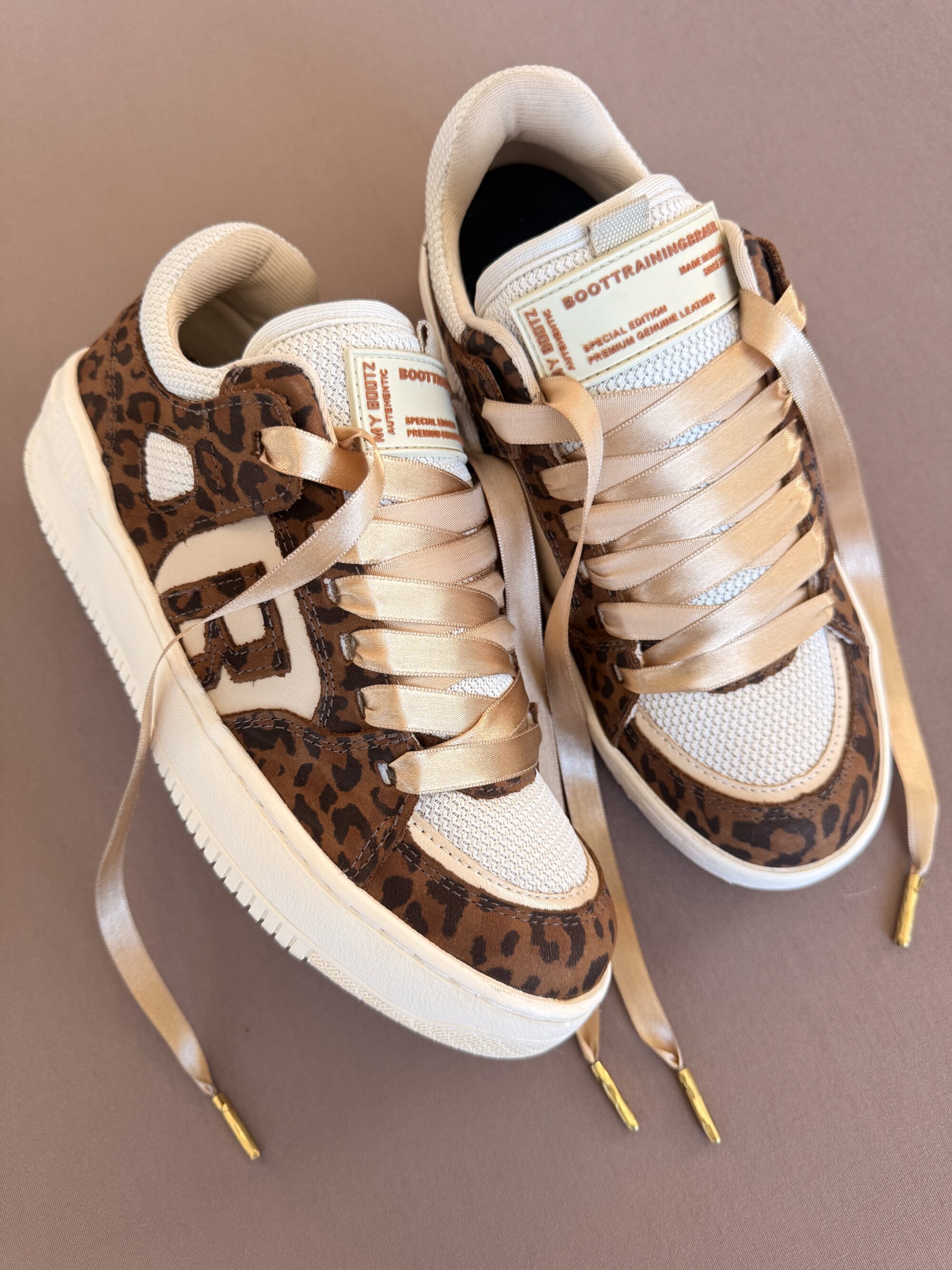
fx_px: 880
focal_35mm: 24
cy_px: 635
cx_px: 476
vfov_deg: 71.6
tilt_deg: -75.5
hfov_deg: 56.8
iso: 160
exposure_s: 1/121
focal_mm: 6.76
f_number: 1.78
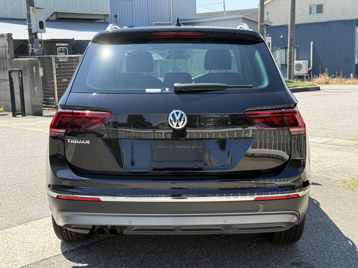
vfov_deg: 30.3
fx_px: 496
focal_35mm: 48
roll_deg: +2.1
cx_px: 179
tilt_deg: -8.2
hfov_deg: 39.7
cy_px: 134
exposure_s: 1/1715
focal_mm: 6.76
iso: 100
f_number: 1.78
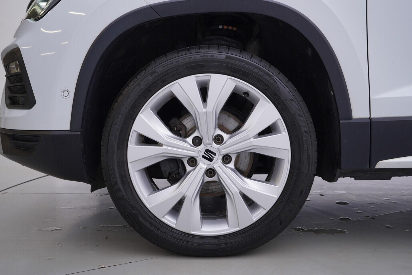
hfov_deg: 53.1
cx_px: 206
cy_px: 138
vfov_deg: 36.9
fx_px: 412
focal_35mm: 36
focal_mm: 24
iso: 125
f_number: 4
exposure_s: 1/80
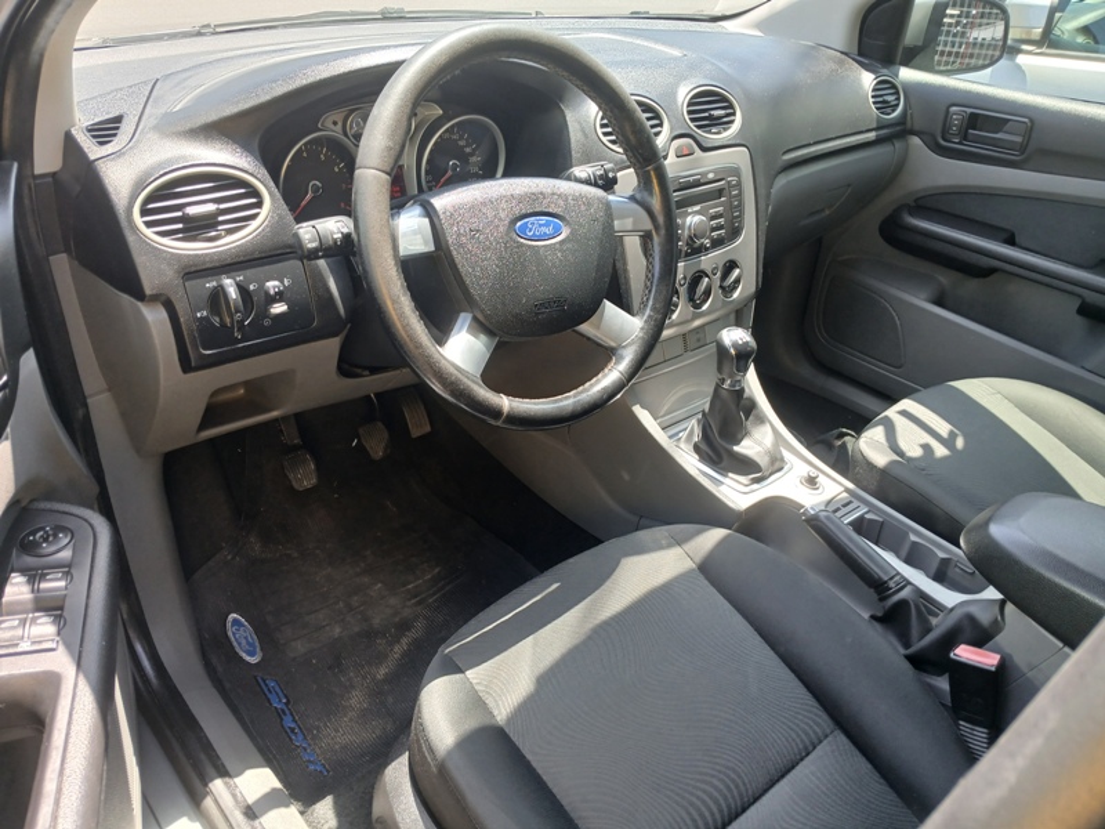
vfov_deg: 53.1
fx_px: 830
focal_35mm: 26
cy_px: 414
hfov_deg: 67.3
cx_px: 552
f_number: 1.8
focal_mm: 3.98
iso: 50
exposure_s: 1/60
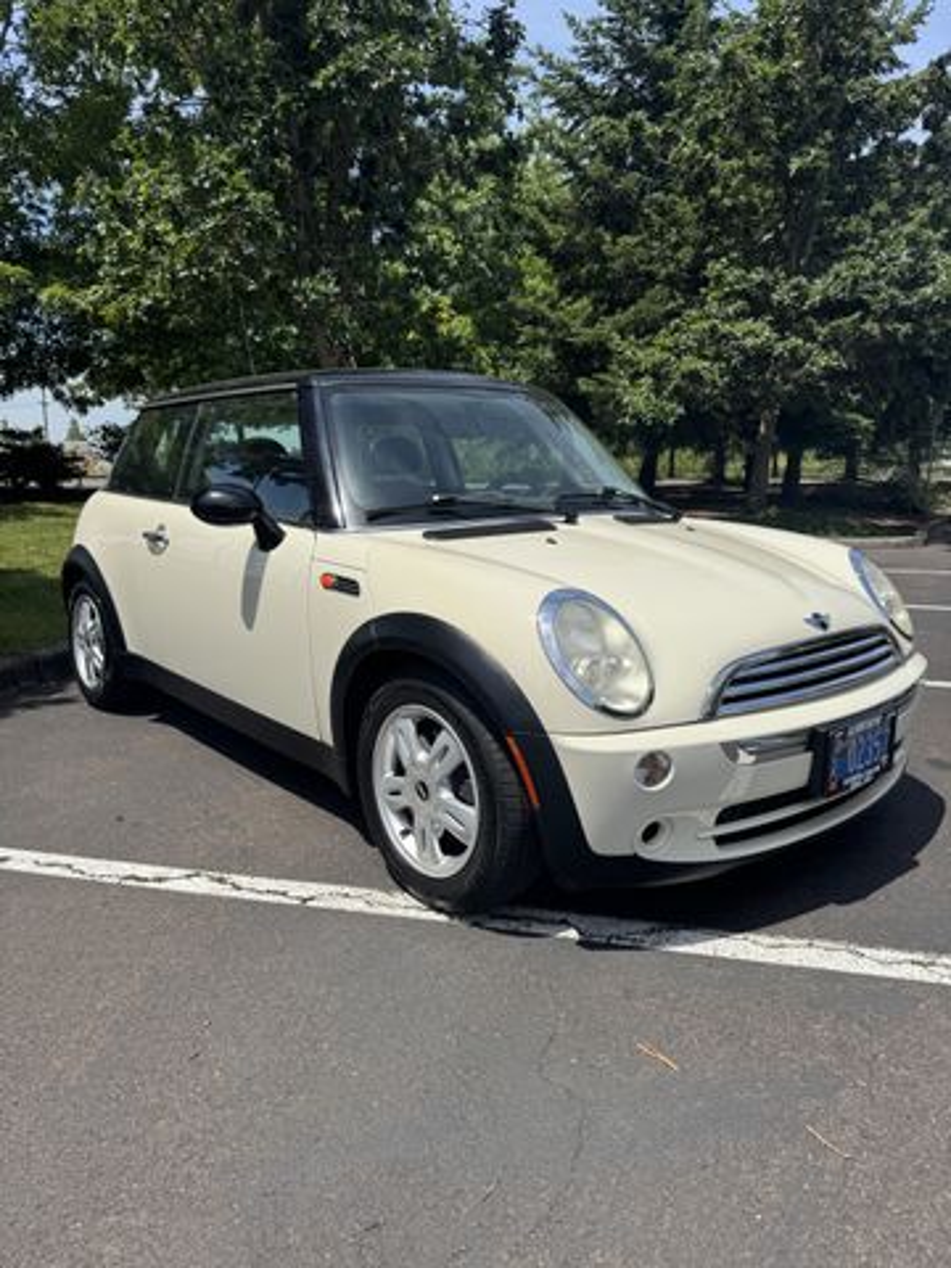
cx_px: 476
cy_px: 634
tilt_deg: -9.4
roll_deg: +0.7
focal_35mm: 24
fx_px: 879
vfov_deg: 71.6
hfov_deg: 56.8
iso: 80
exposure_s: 1/5814
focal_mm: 6.76
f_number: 1.78
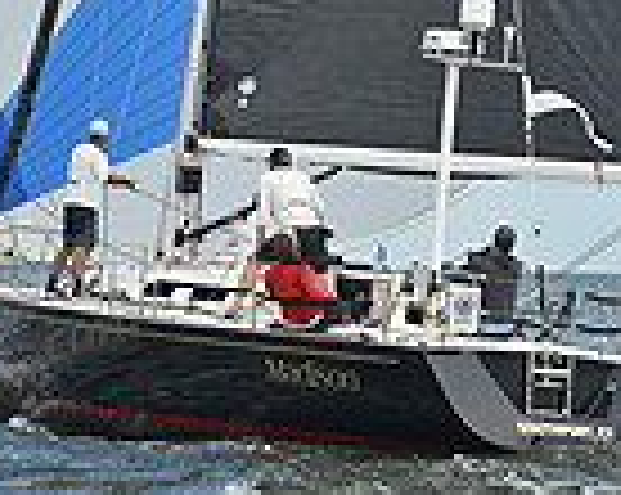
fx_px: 5084
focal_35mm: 277
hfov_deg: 7.0
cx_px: 376
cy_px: -364
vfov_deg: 5.5
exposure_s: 1/1600
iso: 320
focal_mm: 70
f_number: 7.1
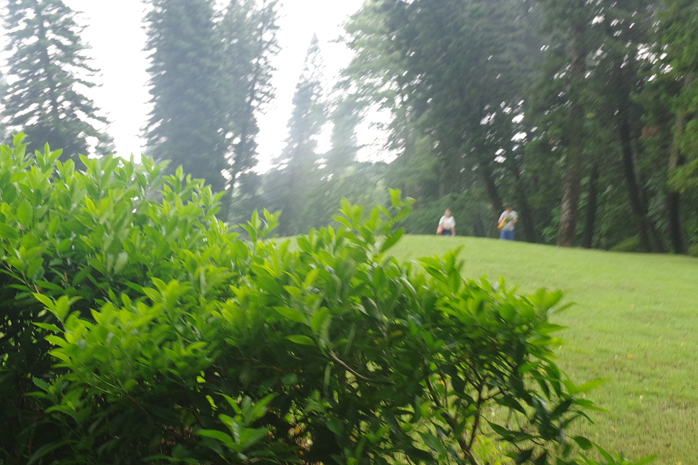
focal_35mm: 37
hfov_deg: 51.9
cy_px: 232
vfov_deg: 35.9
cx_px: 349
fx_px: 717
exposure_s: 1/30
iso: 1600
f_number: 4.5
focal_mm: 25
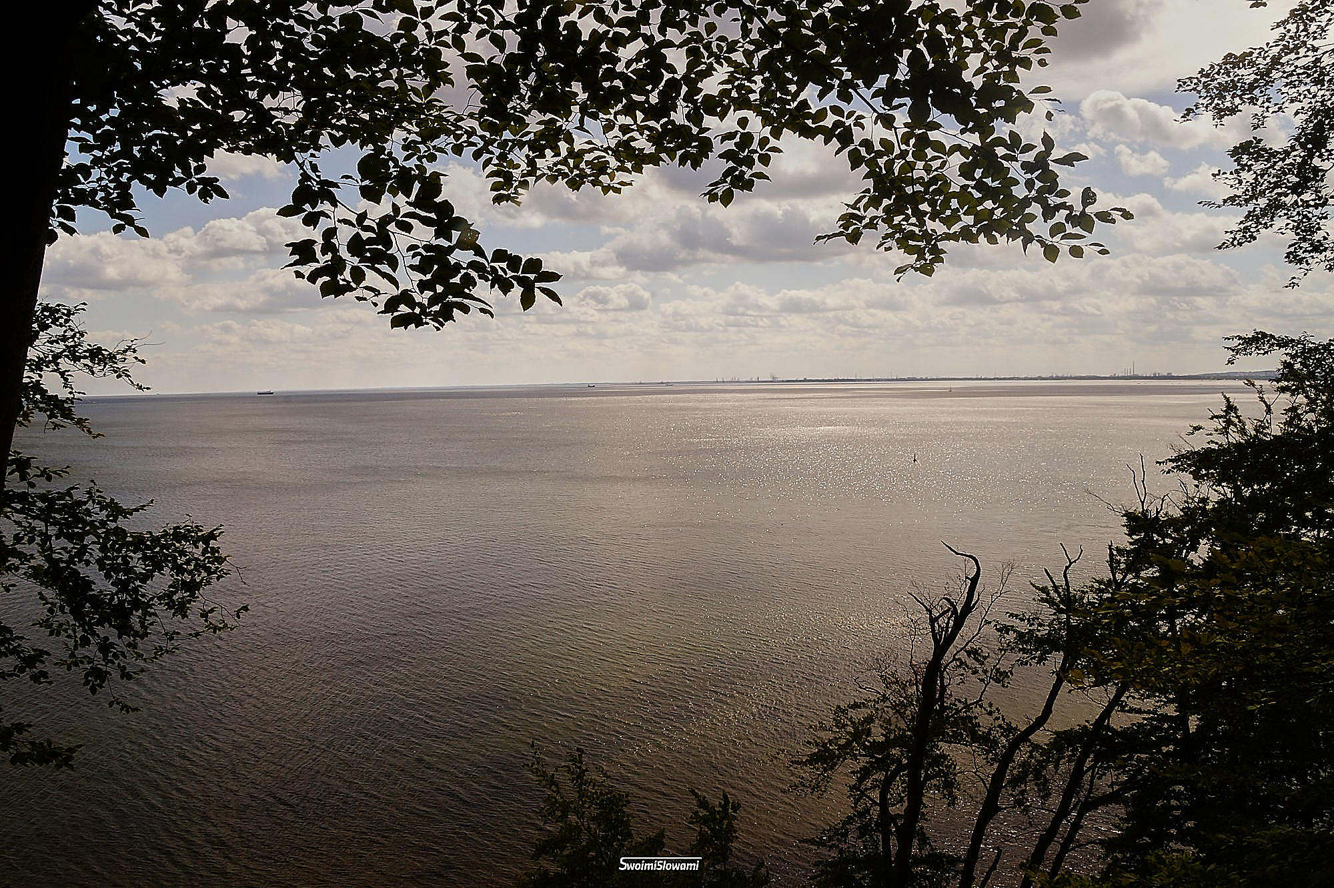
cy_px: 444
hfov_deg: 67.4
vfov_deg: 47.9
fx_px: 1000
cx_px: 667
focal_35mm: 27
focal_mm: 18
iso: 200
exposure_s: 1/80
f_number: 22
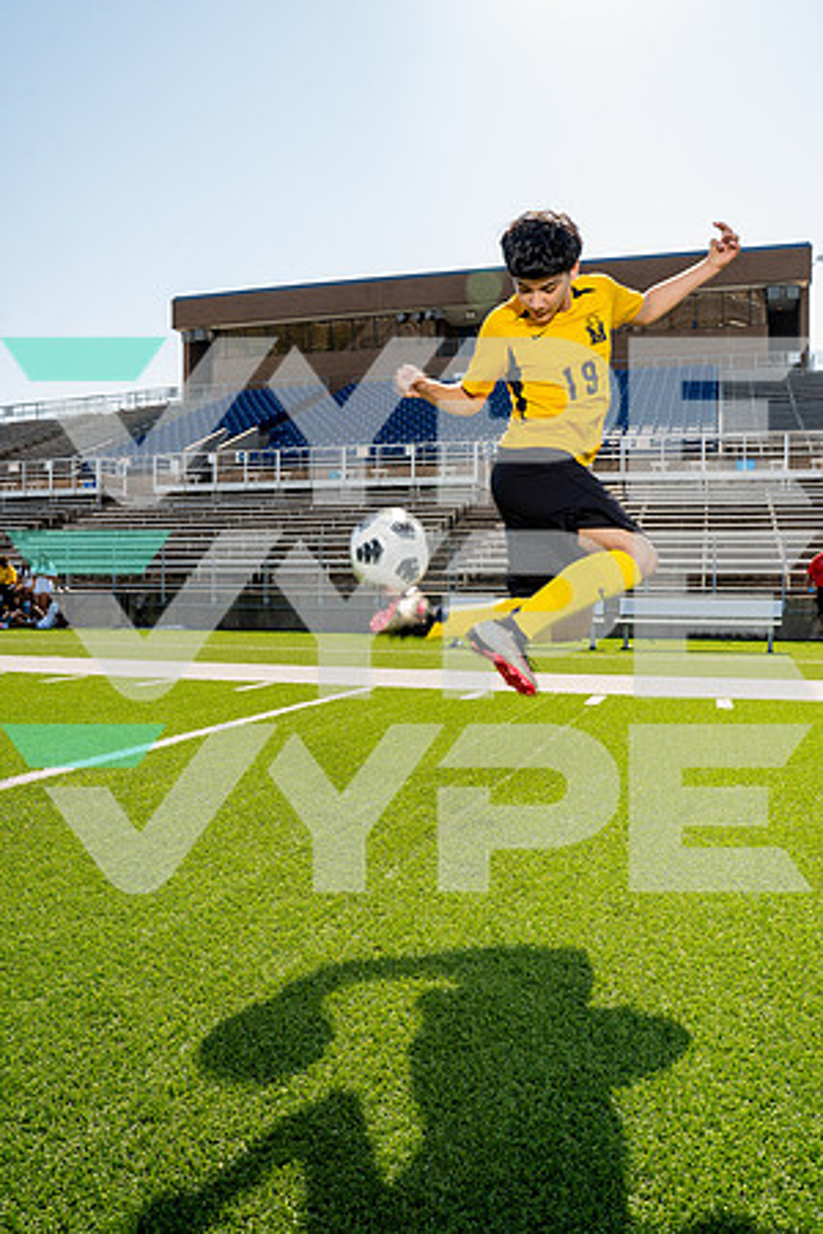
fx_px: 994
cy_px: 617
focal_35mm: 29
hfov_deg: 45.0
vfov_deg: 63.7
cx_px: 412
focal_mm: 29
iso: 320
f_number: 10
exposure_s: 1/250
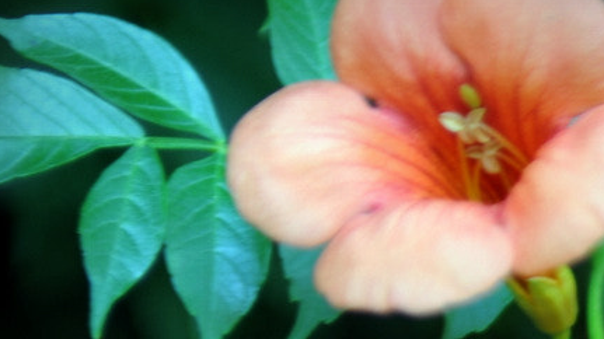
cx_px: 925
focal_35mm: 175
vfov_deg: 6.9
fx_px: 2802
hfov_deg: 11.7
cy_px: 457
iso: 200
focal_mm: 45
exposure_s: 1/15
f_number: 2.8
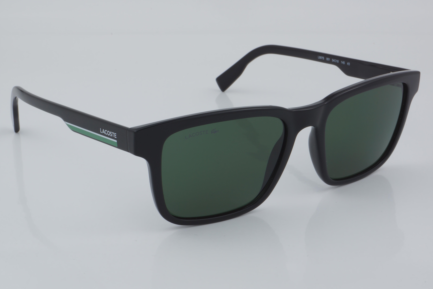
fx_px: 902
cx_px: 216
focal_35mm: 75
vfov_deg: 18.2
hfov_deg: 27.0
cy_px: 144
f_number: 32
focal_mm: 50
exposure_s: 1/4
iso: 100
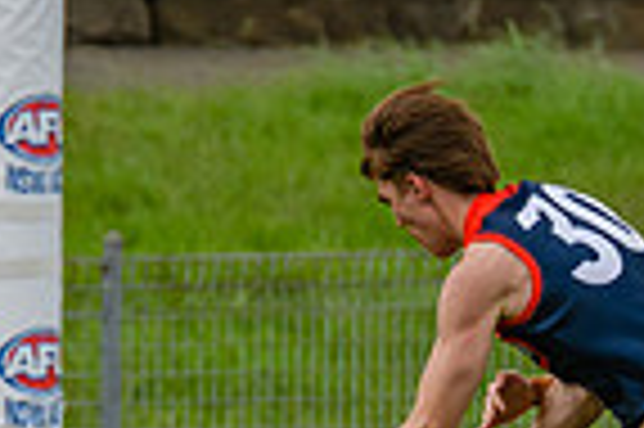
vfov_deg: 0.6
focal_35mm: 2205
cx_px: 752
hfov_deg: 0.9
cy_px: 646
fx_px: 39400
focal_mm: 420
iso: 800
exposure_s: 1/2500
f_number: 5.6
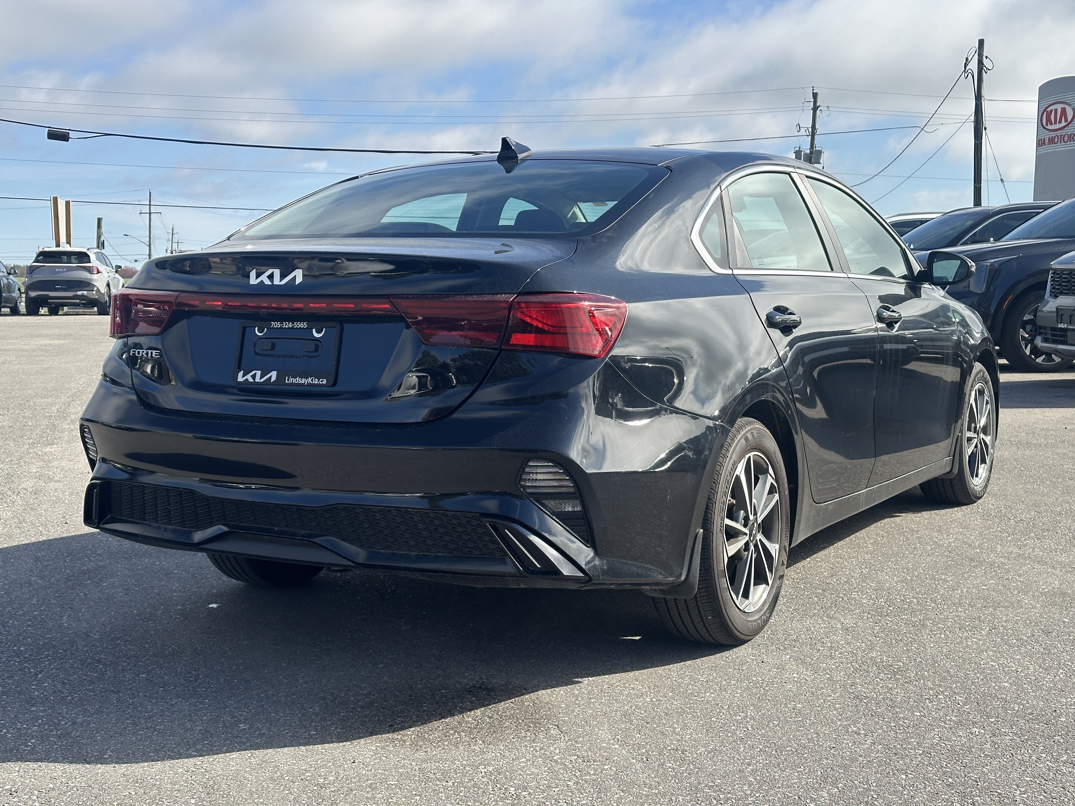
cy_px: 403
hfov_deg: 39.7
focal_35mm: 48
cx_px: 538
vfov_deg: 30.3
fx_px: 1491
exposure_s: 1/2890
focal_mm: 6.86
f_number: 1.78
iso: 64
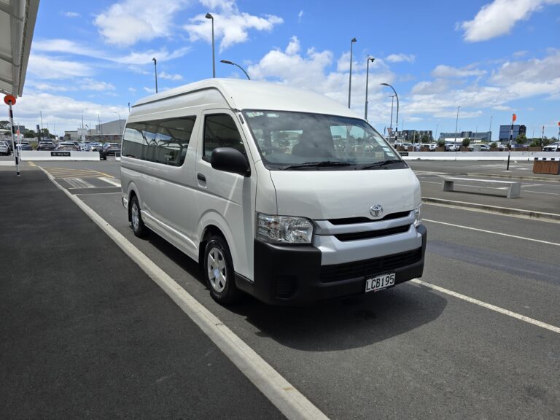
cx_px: 280
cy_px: 210
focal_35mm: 23
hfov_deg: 73.9
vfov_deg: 58.9
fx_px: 372
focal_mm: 6.3
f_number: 1.7
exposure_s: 1/801
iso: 12
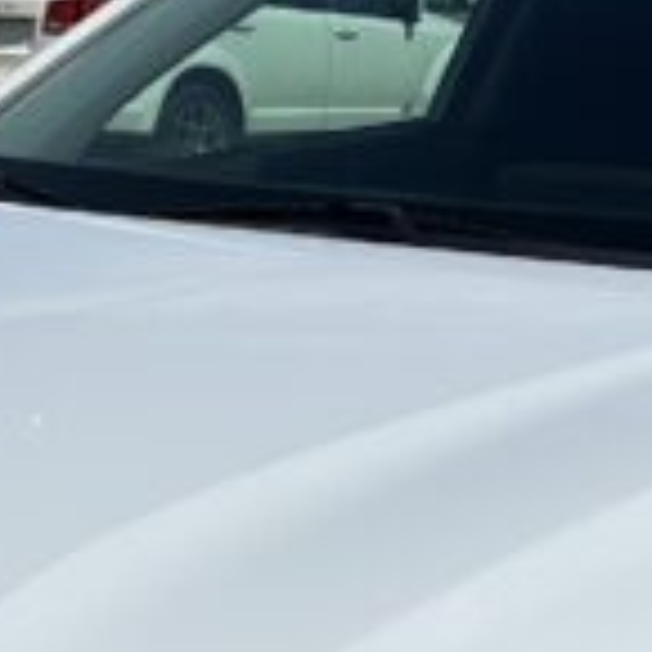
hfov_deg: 10.8
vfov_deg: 10.7
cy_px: 625
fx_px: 3452
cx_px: 292
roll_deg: -2.3
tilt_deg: -15.5
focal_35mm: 162
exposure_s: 1/8696
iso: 50
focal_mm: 5.7
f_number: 1.5
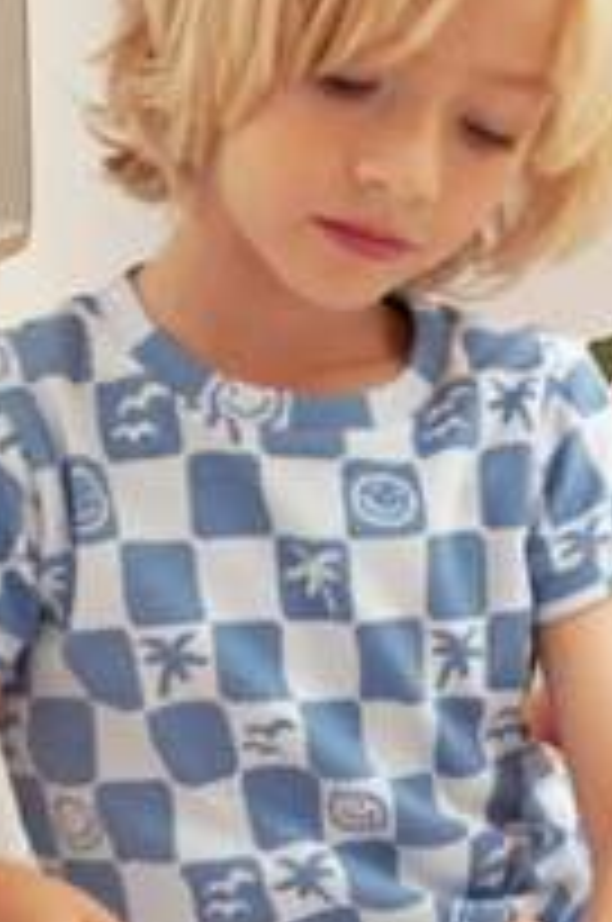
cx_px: 677
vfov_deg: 16.8
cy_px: 643
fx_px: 3121
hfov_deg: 11.0
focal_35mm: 122
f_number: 5.6
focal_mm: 50
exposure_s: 1/125
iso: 640
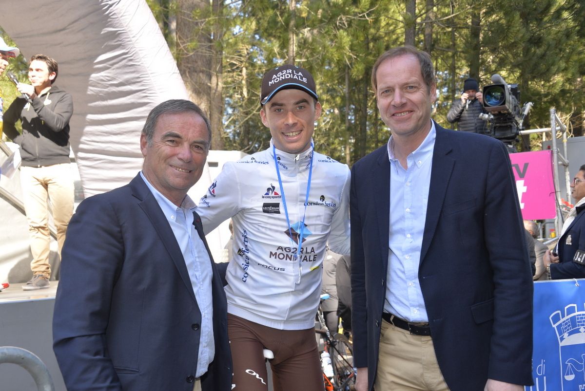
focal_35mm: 42
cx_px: 292
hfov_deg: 46.4
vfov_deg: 32.0
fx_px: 683
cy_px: 196
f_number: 8
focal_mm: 42
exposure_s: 1/160
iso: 400
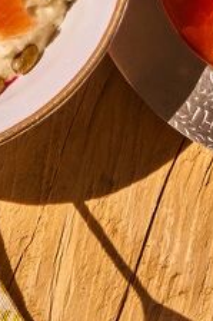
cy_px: 34
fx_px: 1111
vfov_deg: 16.2
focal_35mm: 125
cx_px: 134
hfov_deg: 10.9
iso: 400
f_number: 13
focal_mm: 35
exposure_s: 1/250
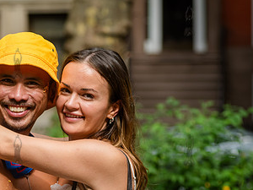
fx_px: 1352
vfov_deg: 8.0
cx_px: -16
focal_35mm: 185
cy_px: 140
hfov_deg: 10.6
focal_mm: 86
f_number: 4
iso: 200
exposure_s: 1/640
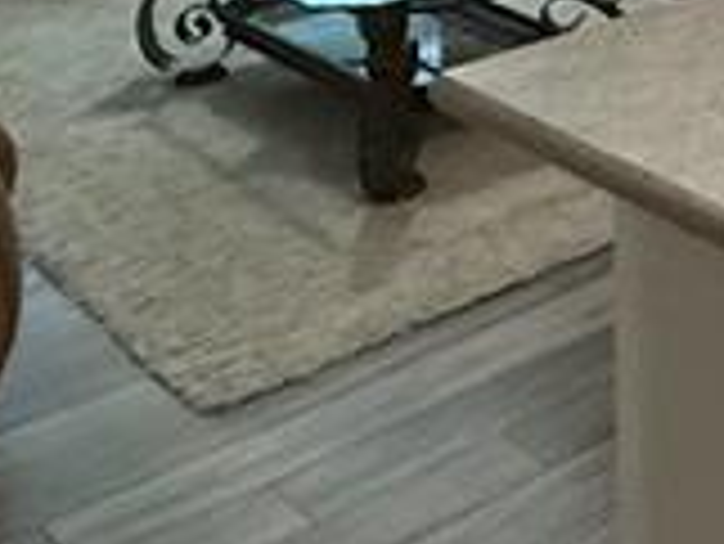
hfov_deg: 18.1
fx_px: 1863
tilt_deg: -3.9
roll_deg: -0.8
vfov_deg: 14.1
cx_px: 1255
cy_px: -531
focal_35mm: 89
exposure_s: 1/120
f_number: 2.2
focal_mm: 2.22
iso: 500
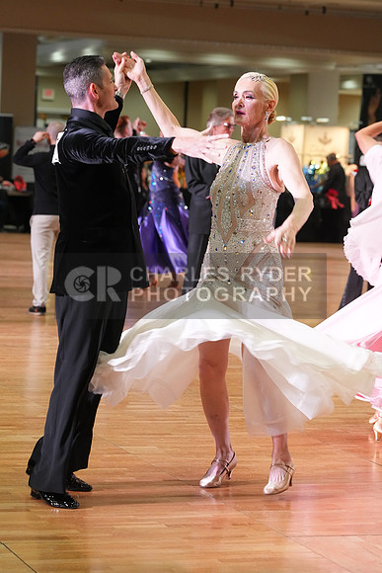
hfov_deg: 11.4
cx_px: 191
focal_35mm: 120
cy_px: 286
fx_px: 1909
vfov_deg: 17.1
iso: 3200
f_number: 5
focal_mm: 120
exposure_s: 1/200
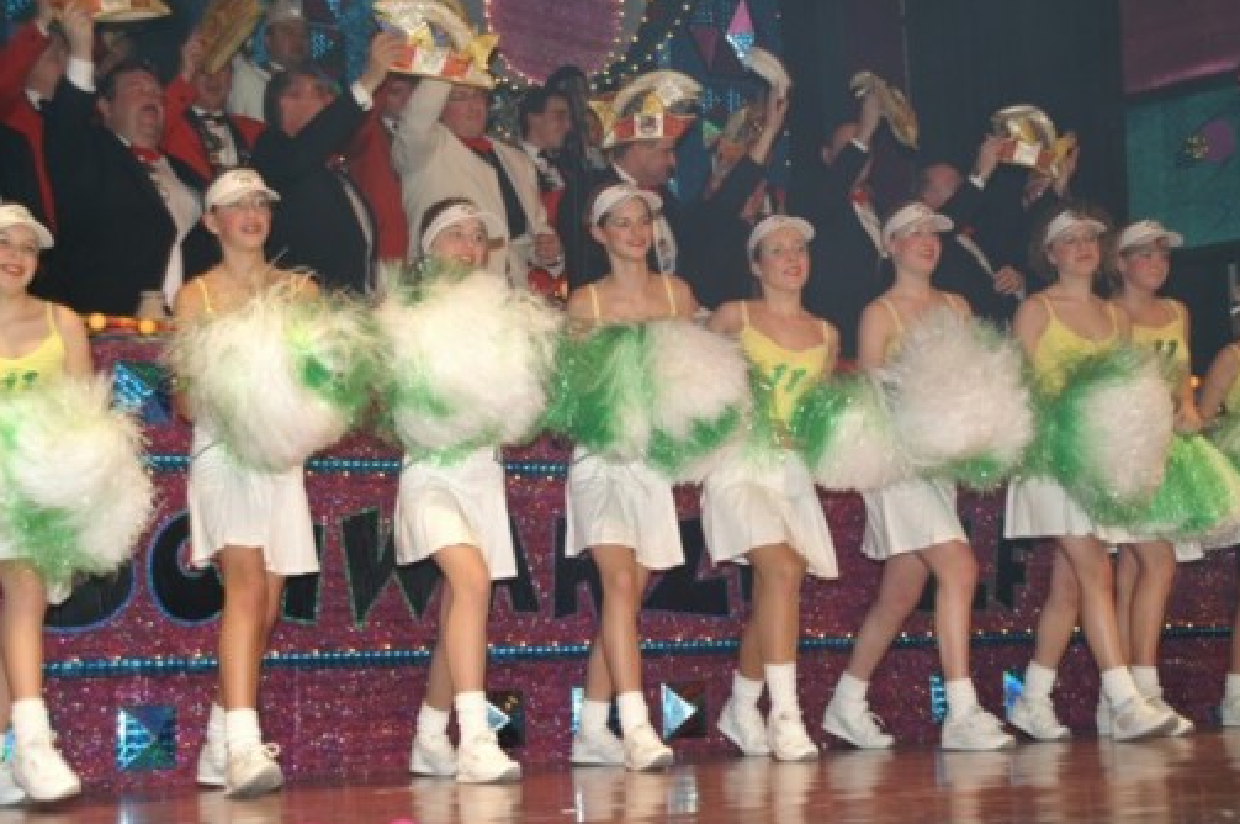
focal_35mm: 69
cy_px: 413
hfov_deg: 29.5
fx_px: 2357
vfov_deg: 19.8
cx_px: 624
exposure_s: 1/60
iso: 400
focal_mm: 45
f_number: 4.5
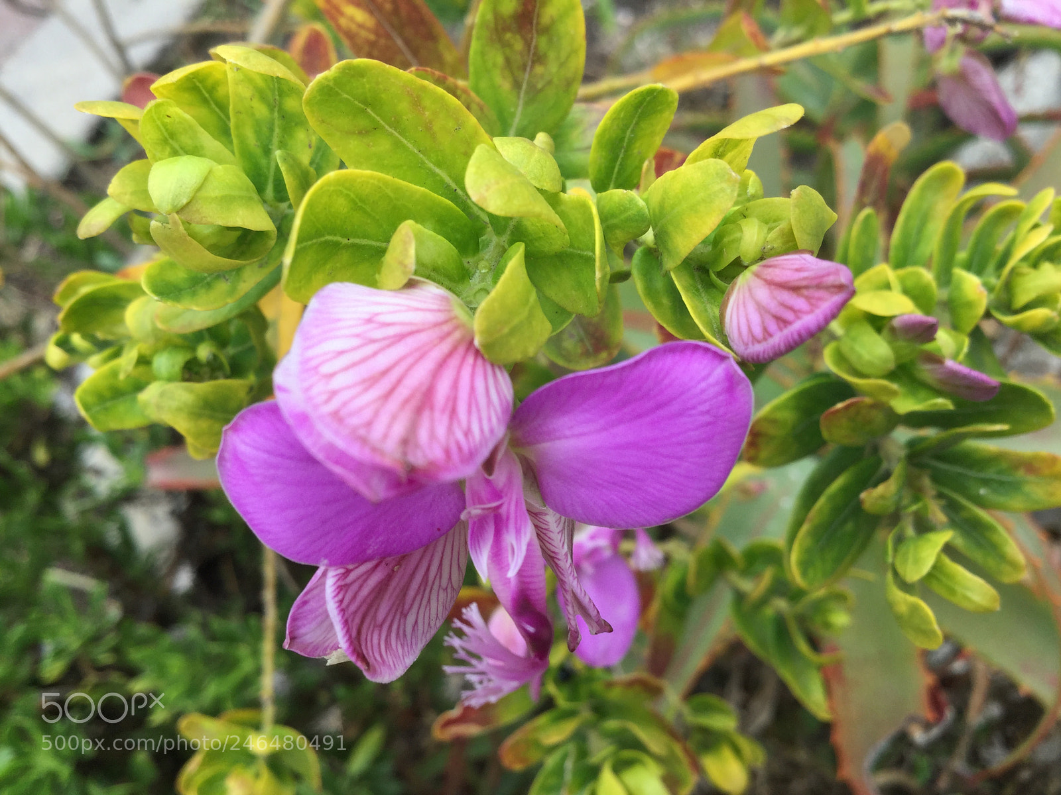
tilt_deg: -60.3
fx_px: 950
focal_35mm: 31
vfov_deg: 45.4
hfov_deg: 58.4
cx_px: 530
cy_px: 398
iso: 25
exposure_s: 1/192
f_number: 2.4
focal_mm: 3.3
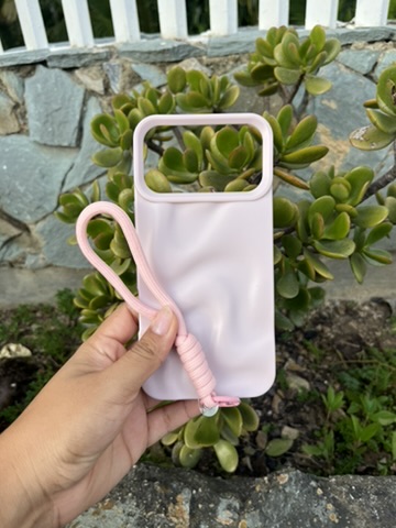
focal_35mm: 26
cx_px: 198
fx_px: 397
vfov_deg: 67.3
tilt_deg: -33.4
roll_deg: +5.2
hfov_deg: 53.1
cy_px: 264
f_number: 1.6
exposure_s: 1/389
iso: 50
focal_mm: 5.1
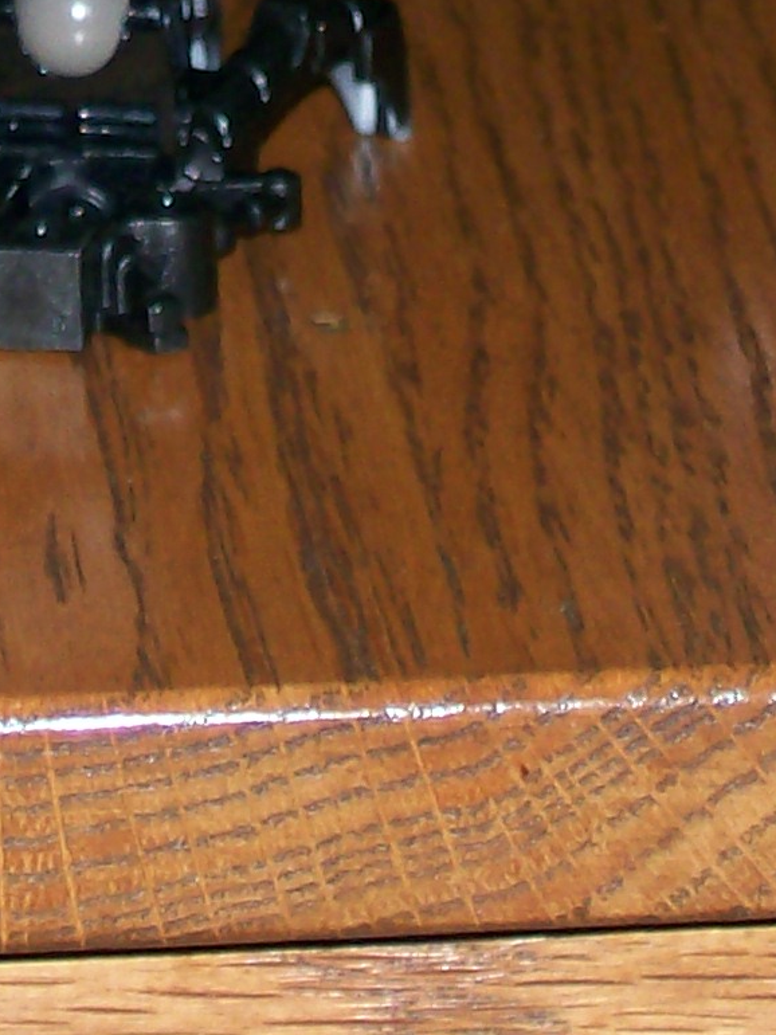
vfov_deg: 7.0
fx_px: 8342
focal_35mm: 279
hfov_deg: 5.3
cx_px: -71
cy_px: -456
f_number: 3.8
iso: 80
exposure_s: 1/95.5
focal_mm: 11.6
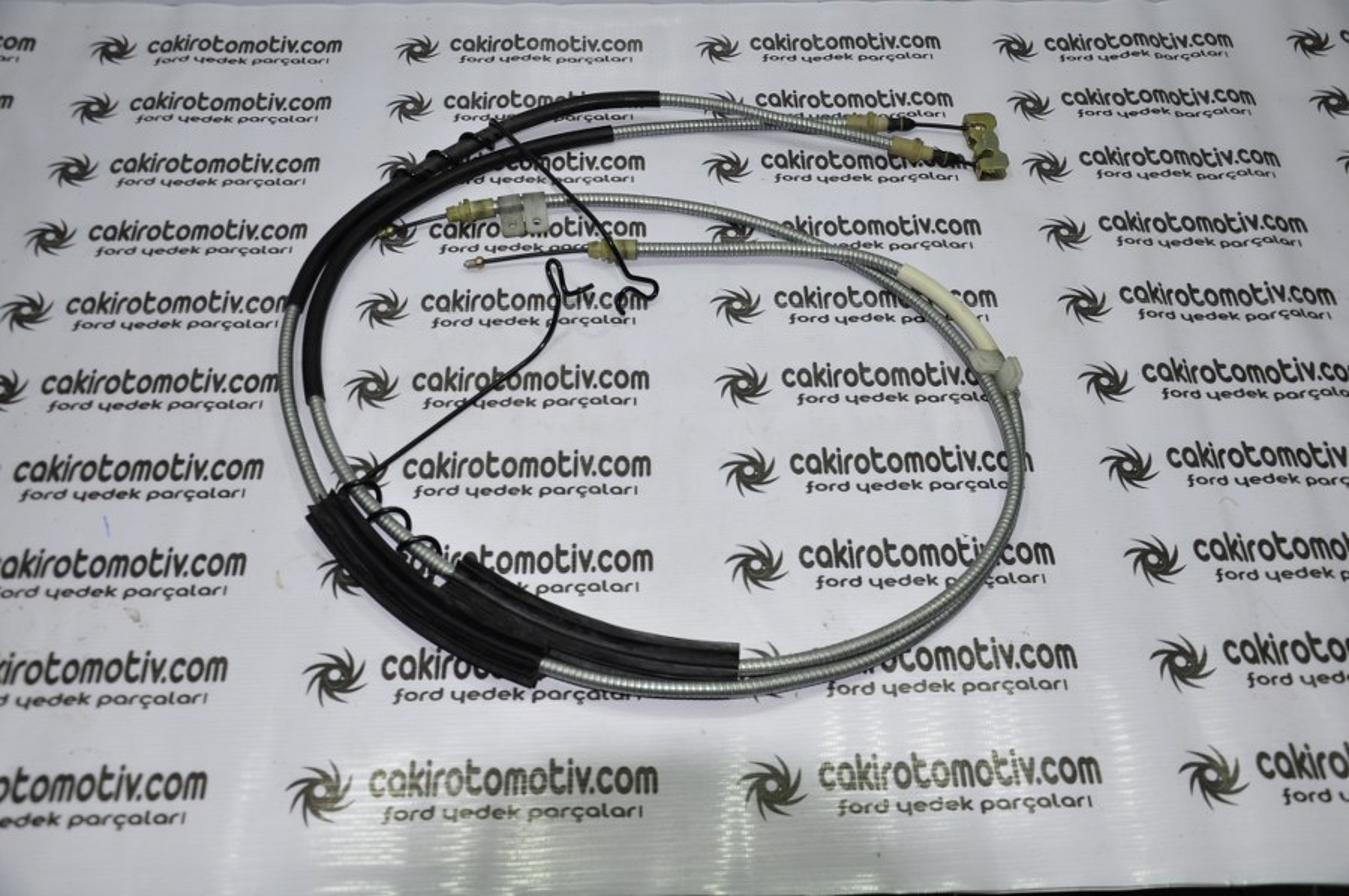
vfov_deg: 36.8
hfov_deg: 53.2
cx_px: 674
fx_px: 1348
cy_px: 448
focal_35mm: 36
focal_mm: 24
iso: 200
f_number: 4.5
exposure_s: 1/100
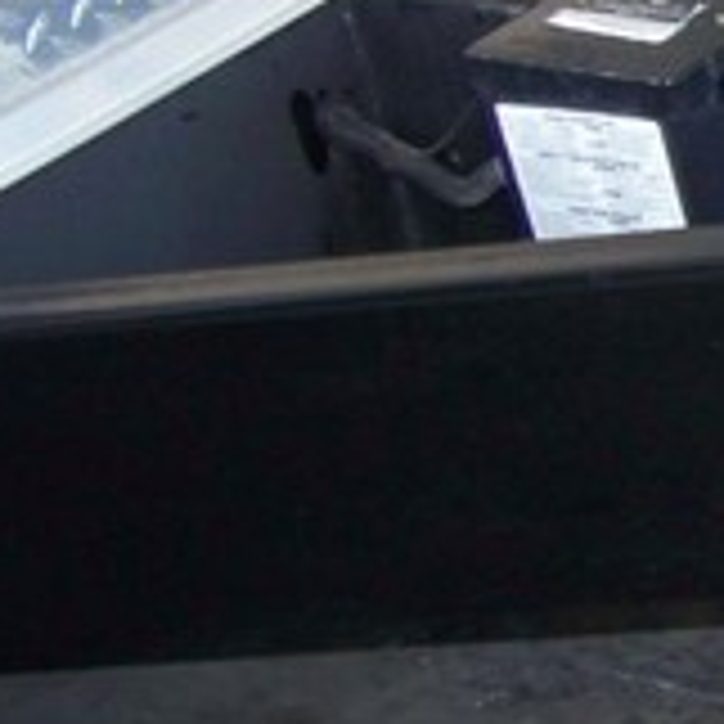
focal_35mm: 138
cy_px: 263
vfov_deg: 12.6
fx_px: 3265
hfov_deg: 11.4
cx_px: 1475
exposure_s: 1/30
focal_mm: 5.85
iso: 200
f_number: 2.8
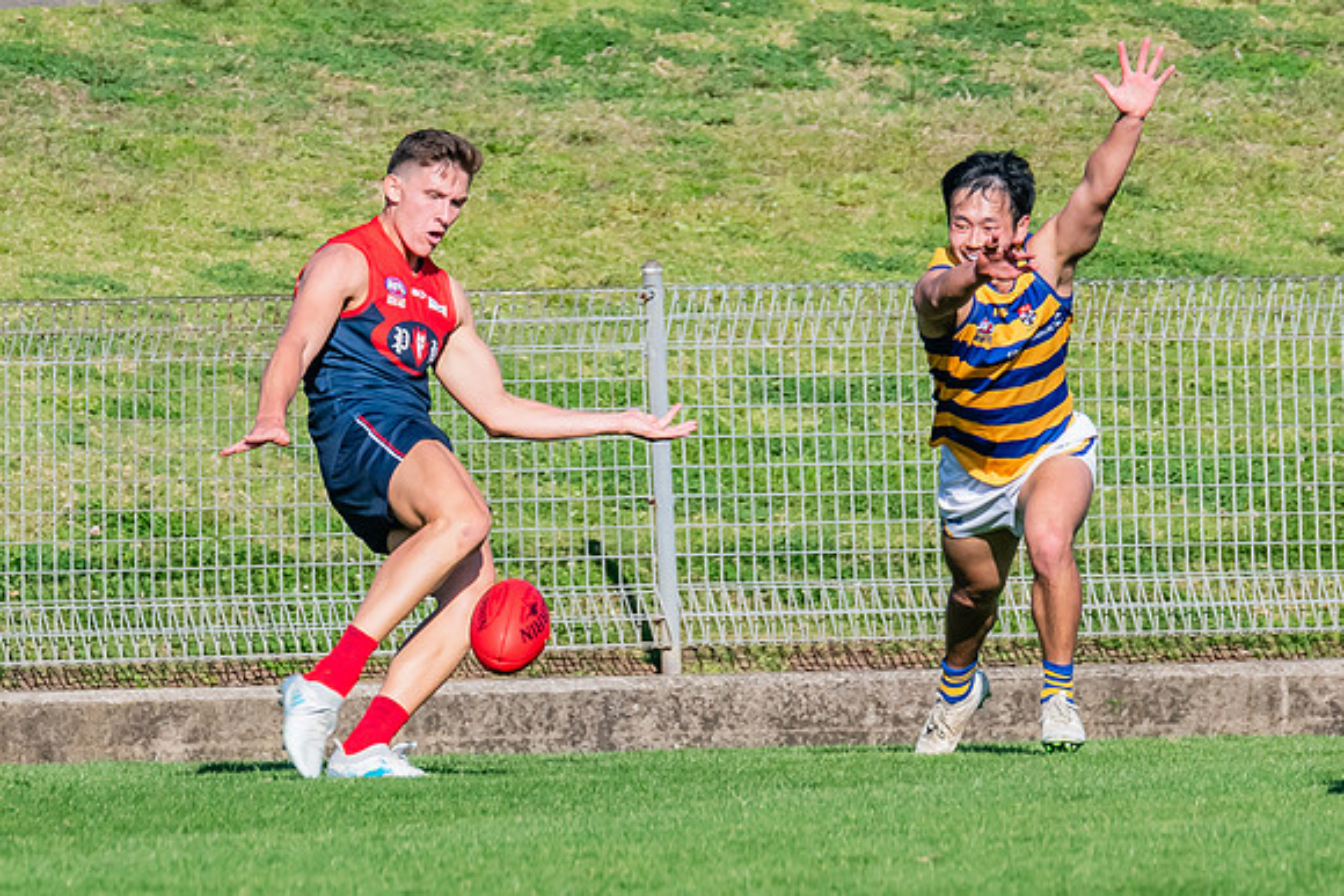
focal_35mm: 1120
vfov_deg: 1.2
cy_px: 264
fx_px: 41836
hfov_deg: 1.8
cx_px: 339
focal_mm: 420
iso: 800
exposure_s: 1/1600
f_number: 10
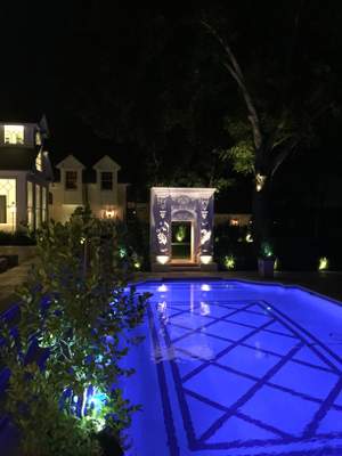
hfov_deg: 48.2
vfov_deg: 61.7
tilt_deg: -2.7
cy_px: 228
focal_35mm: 29
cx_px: 171
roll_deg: -0.3
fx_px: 382
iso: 1600
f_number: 2.2
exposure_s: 1/15
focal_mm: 4.15
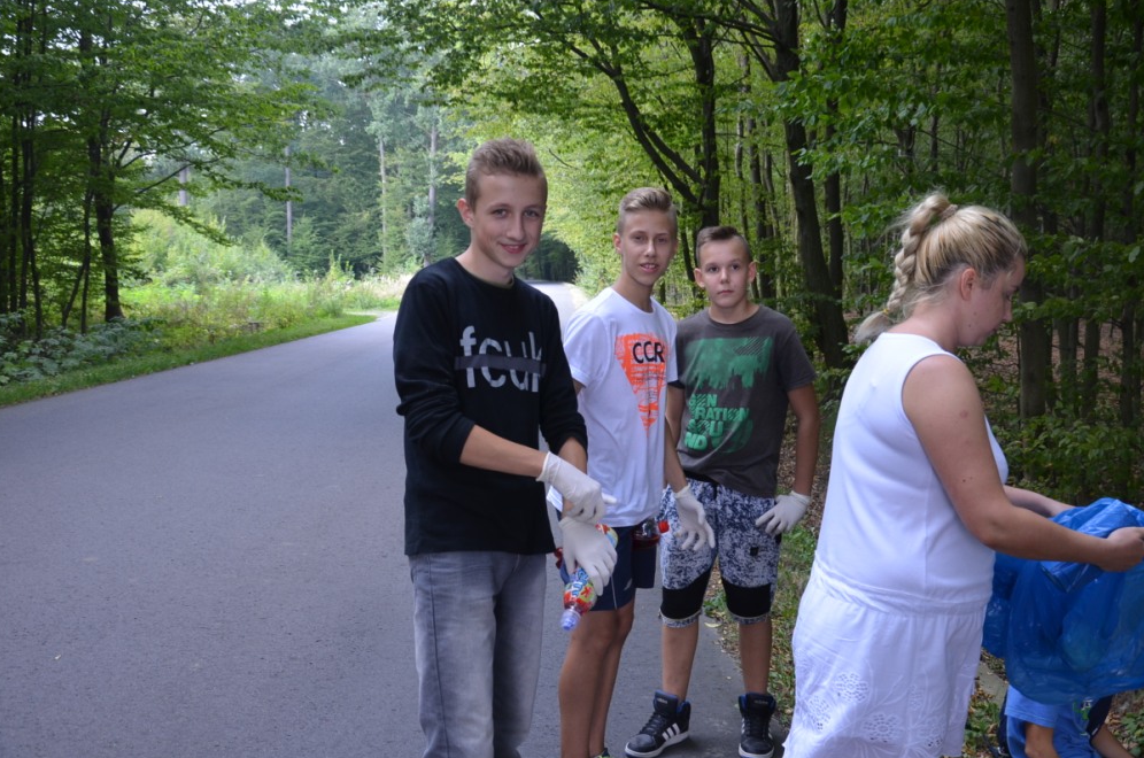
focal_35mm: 37
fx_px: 1174
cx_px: 575
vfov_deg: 35.8
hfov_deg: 52.0
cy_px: 386
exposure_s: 1/125
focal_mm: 24
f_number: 5.6
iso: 400
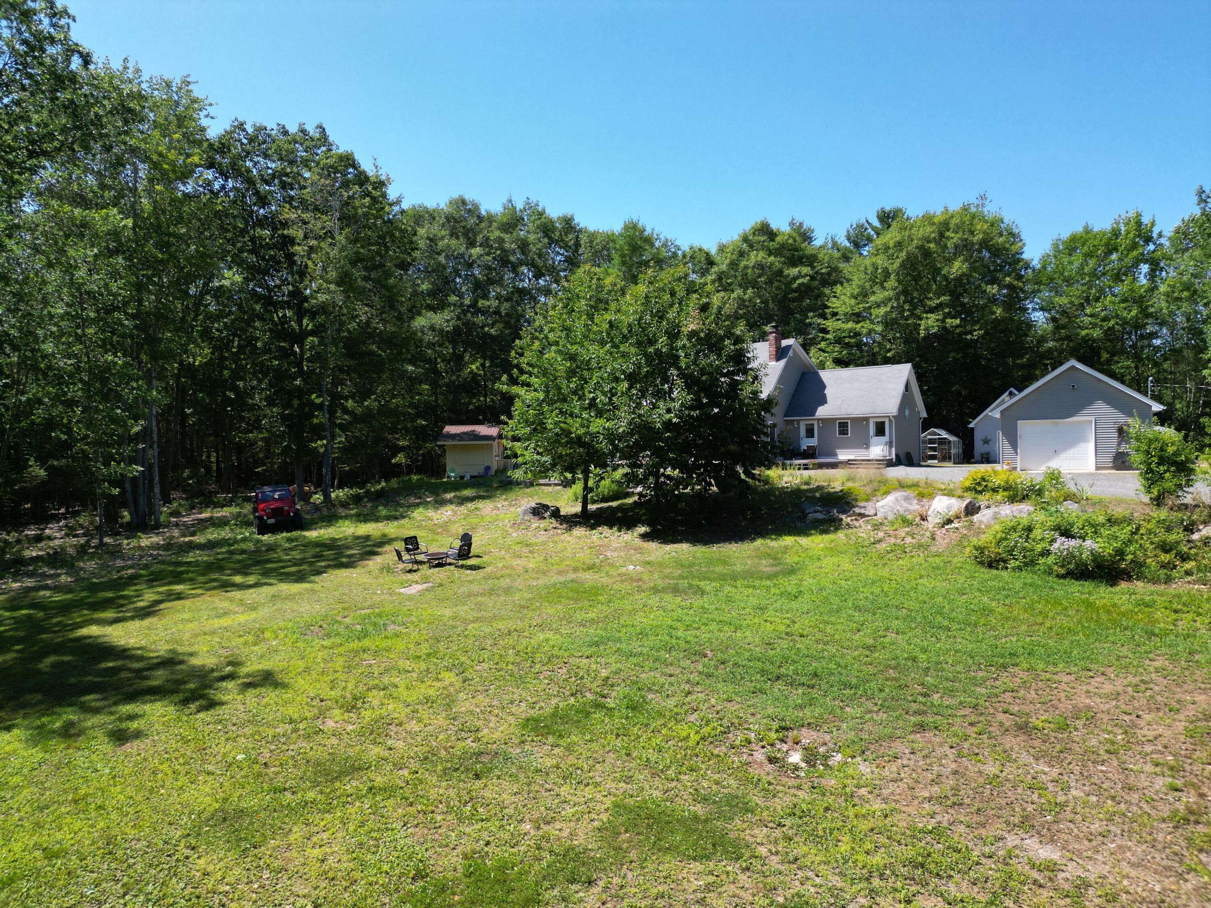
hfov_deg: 71.6
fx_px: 840
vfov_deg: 56.8
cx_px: 606
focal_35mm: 24
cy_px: 454
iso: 100
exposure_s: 1/1600
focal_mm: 6.72
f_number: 1.7
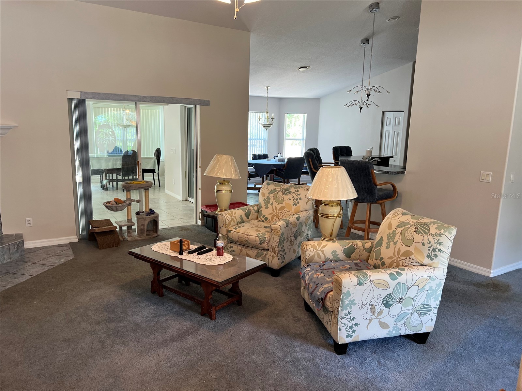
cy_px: 196
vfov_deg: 53.1
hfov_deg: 67.3
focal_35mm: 26
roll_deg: -1.1
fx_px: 392
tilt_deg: -11.5
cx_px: 261
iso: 80
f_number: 1.5
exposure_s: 1/60
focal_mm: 5.7
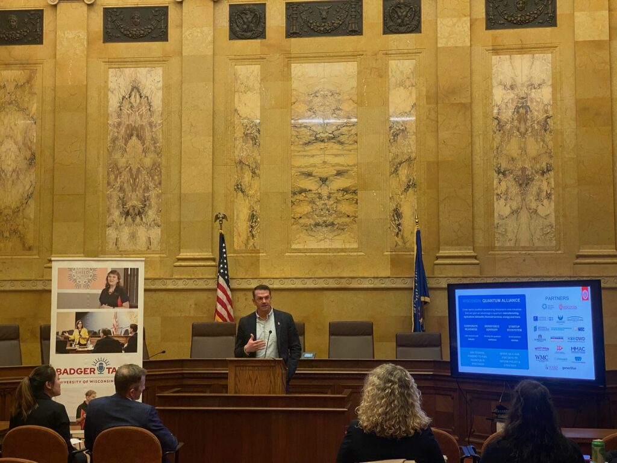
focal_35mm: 52
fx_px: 927
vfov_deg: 28.0
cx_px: 308
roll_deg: -0.2
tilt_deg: +5.6
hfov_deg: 36.8
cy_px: 232
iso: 500
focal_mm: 6
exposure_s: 1/40
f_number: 2
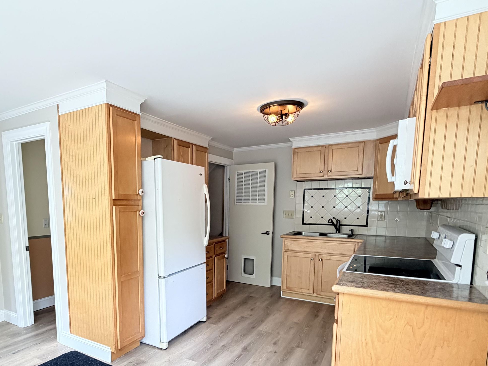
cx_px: 190
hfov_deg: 75.4
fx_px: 310
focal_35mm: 22
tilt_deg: -6.6
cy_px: 242
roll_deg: +0.8
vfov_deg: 59.7
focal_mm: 2.22
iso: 250
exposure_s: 1/60
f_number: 2.2
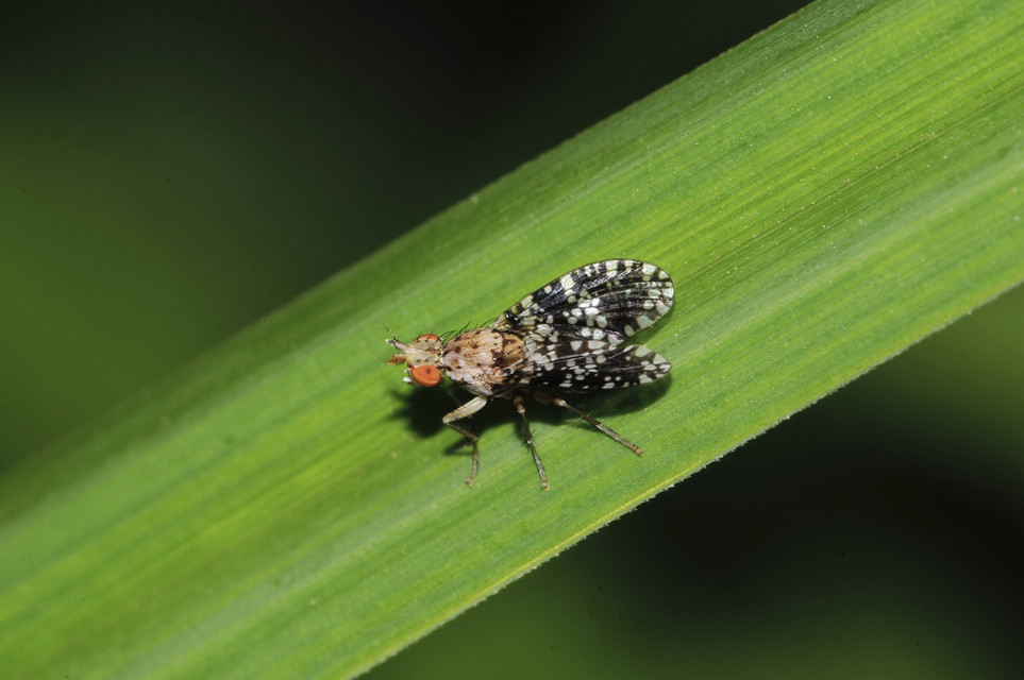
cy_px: 340
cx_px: 512
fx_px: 6393
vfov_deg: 6.1
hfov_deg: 9.2
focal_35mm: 225
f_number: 11
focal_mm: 150
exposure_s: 1/60
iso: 200
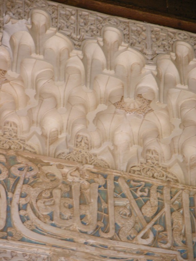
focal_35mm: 220
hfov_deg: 6.8
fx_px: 1661
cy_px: 130
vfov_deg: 9.0
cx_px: 98
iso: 181
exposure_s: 1/4
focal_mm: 56.7
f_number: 4.1
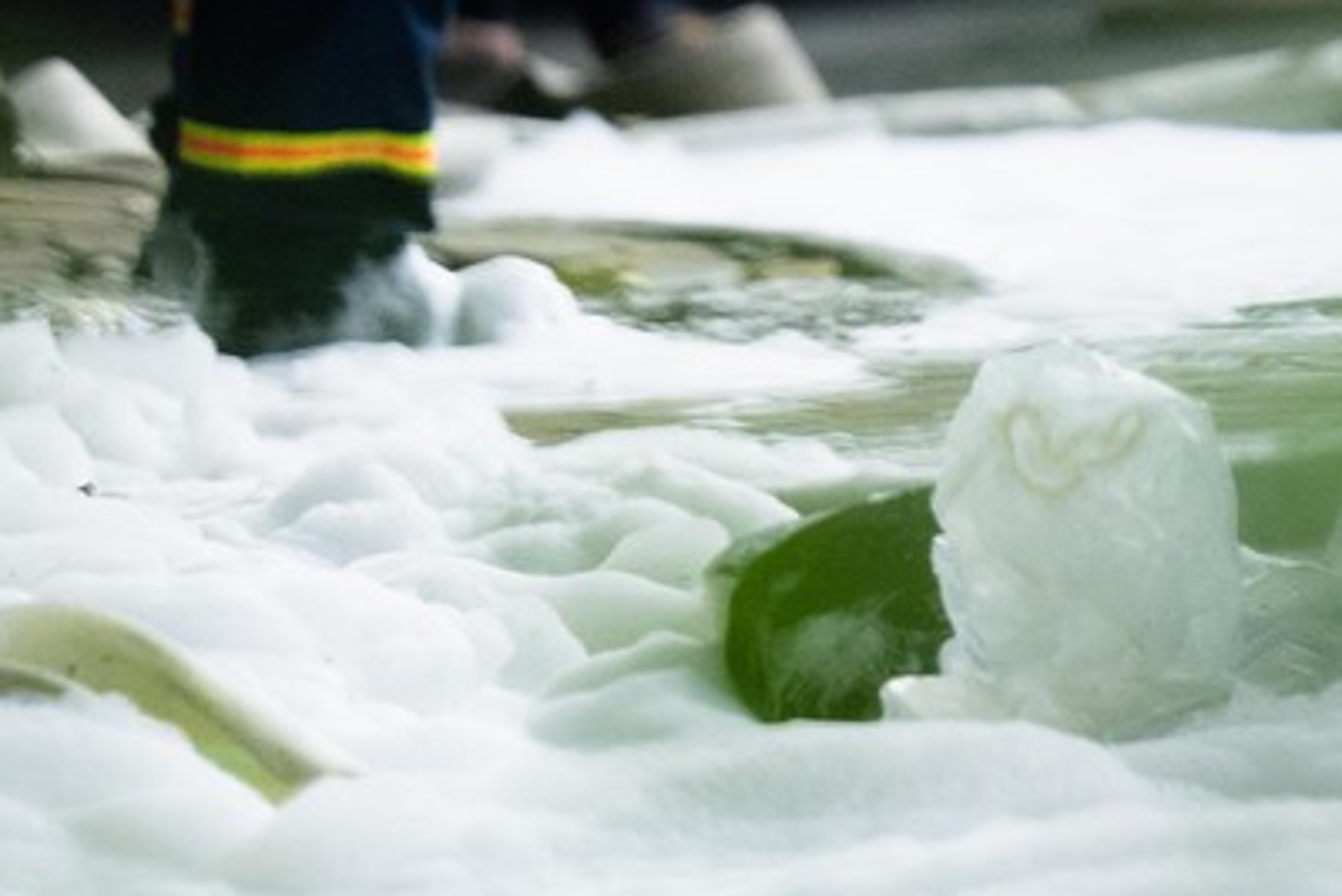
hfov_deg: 2.9
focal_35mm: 700
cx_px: 2973
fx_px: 26102
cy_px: -1025
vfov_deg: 2.0
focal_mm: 140
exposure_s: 1/800
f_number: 2.8
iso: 1000
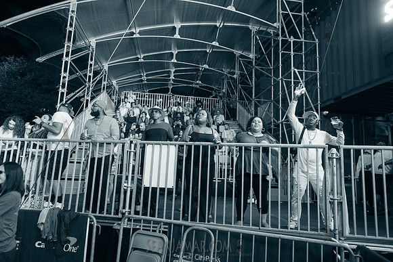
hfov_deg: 73.7
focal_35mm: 24
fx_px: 262
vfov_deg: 53.2
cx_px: 196
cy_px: 131
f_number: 3.2
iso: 5000
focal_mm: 24
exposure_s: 1/125
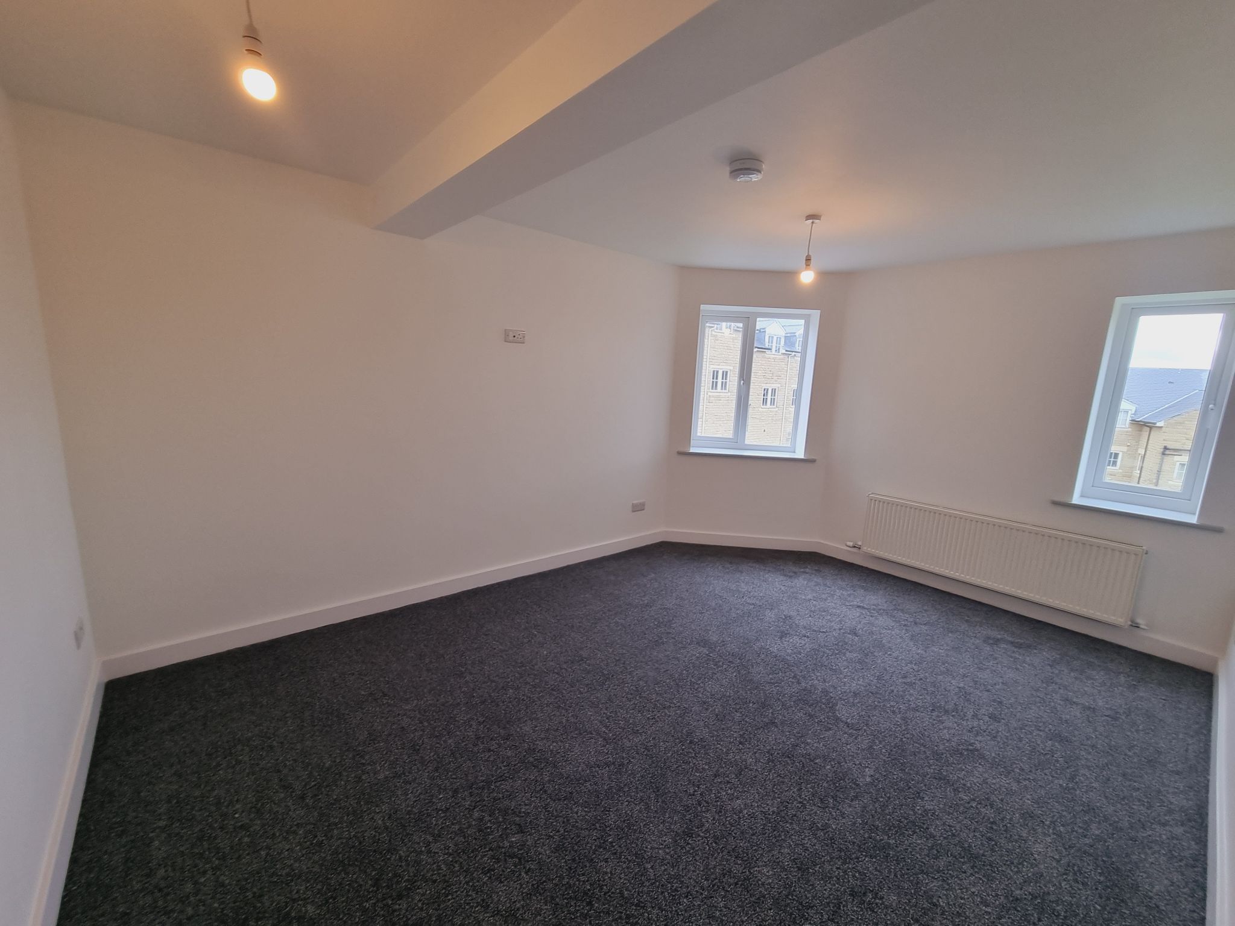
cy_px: 463
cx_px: 618
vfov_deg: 89.9
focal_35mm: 13
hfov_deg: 106.2
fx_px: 464
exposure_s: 1/50
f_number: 2.2
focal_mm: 2.2
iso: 64
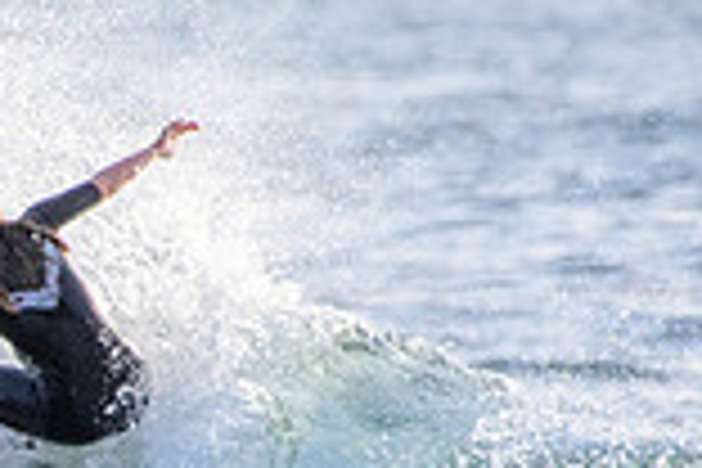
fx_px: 54479
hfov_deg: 0.7
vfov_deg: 0.5
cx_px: -464
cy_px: 646
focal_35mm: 2794
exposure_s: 1/2000
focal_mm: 500
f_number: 5.6
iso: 560
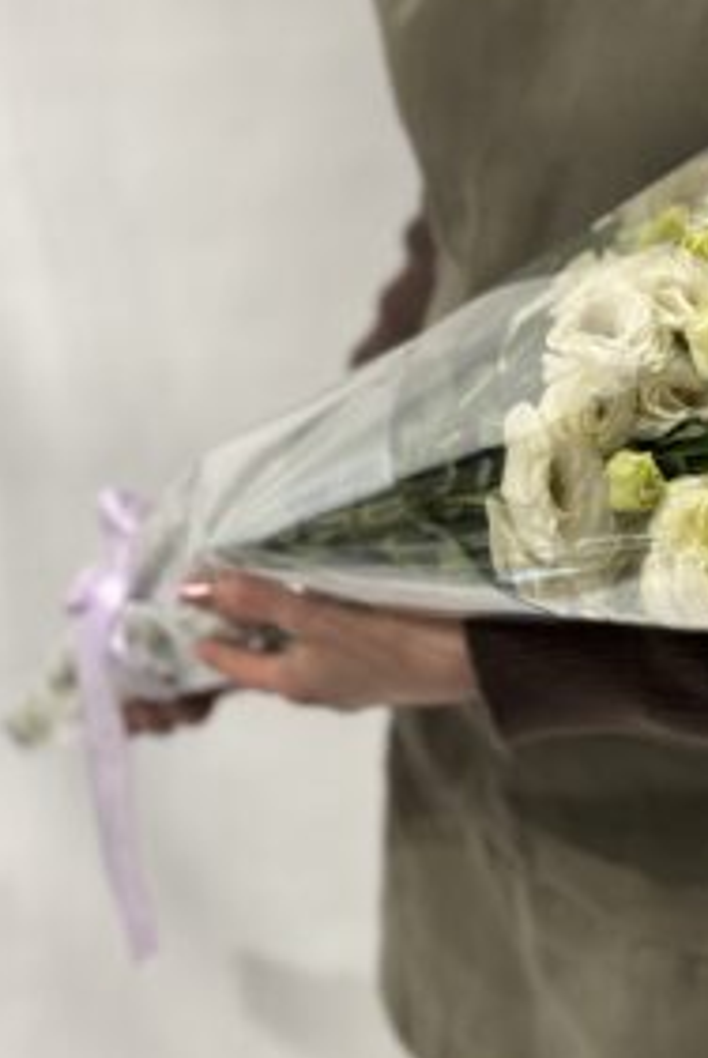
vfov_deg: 28.4
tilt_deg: -25.6
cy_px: 478
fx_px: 2089
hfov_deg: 19.1
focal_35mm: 71
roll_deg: +1.1
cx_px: 542
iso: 125
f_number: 1.78
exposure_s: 1/100
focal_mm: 6.76
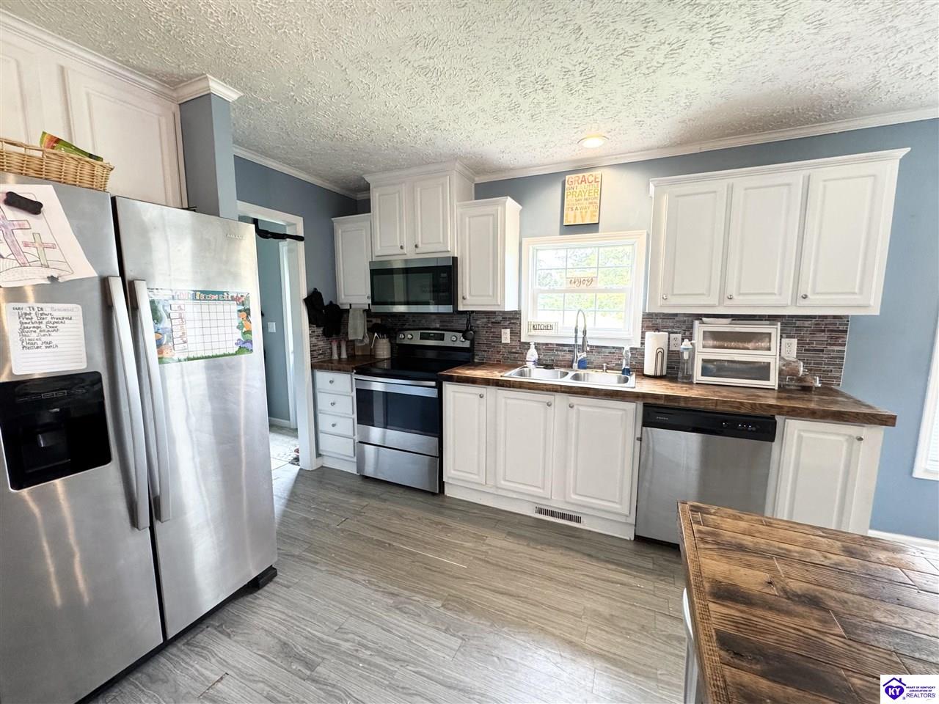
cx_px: 470
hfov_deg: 102.1
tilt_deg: -8.4
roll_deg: -0.5
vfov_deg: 85.7
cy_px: 352
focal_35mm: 14
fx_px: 380
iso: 320
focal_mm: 2.22
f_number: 2.2
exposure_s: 1/120
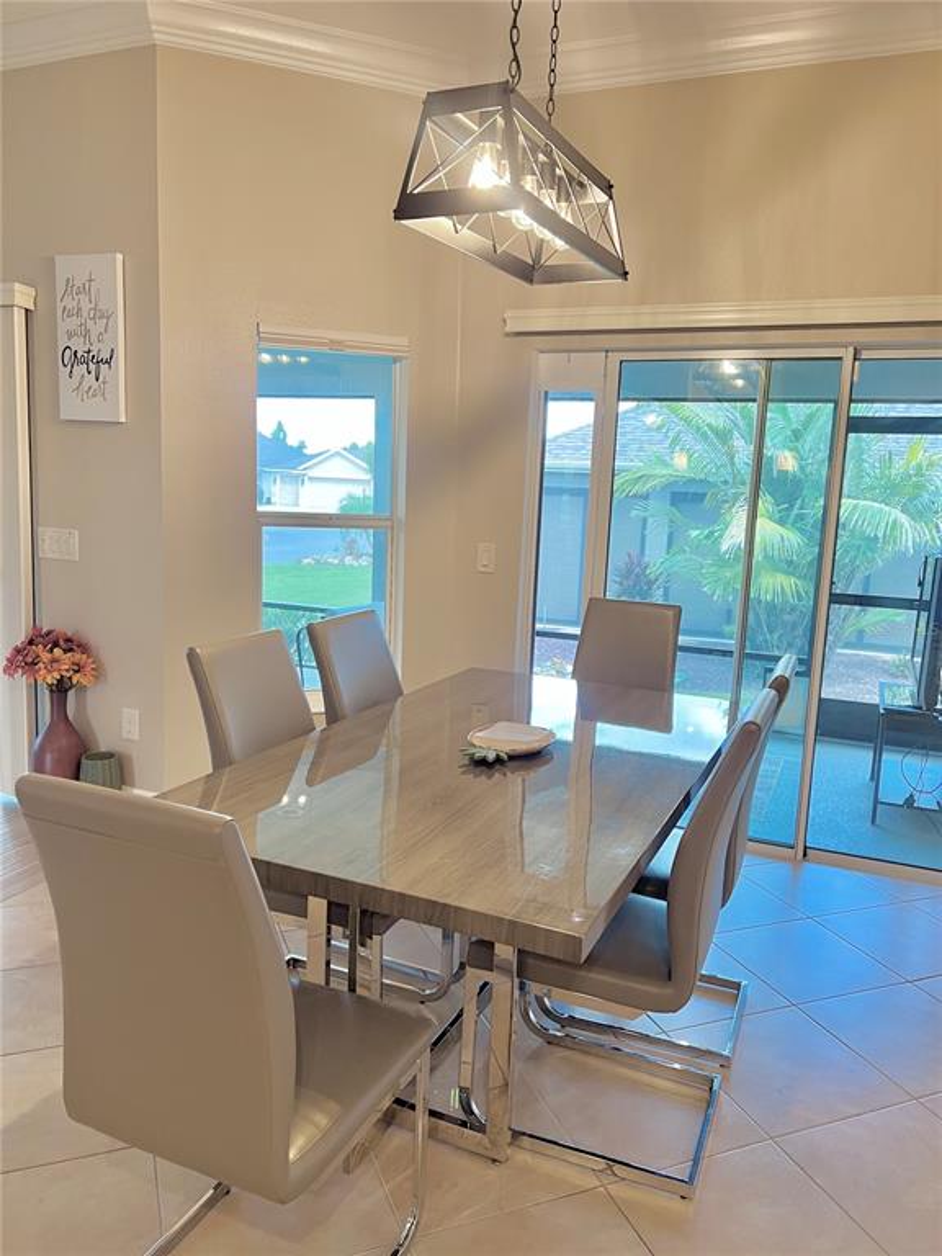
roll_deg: -3.6
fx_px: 943
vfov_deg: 67.3
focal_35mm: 26
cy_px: 628
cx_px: 471
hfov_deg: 53.1
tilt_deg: -9.6
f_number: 1.5
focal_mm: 5.7
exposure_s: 1/60
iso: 100
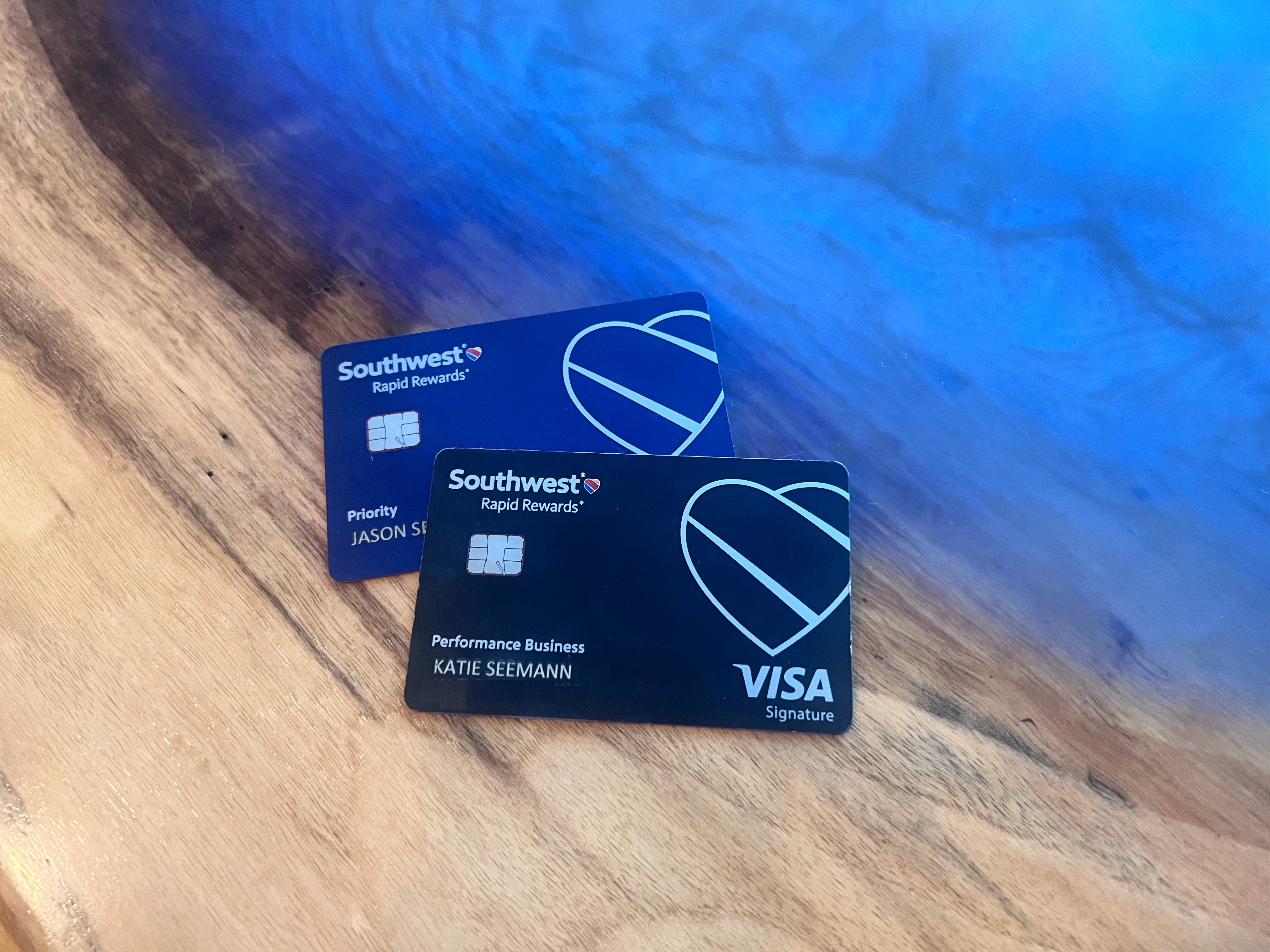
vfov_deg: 53.1
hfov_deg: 67.3
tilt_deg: -69.3
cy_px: 476
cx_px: 635
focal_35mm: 26
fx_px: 954
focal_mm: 5.7
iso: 400
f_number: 1.5
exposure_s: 1/60
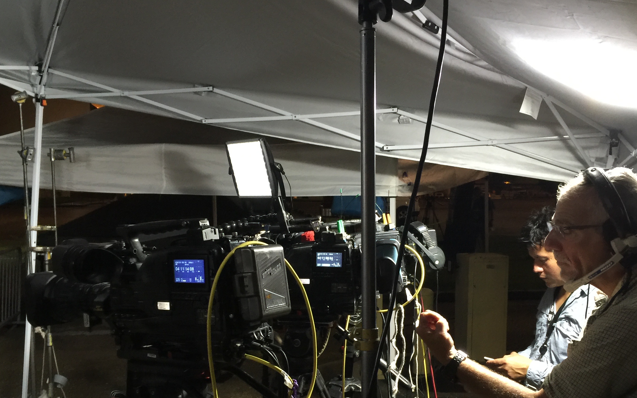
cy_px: 279
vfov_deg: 34.0
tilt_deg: -8.3
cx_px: 326
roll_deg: -1.6
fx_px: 642
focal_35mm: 37
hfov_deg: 52.7
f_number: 2.2
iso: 64
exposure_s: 1/4
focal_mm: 4.15
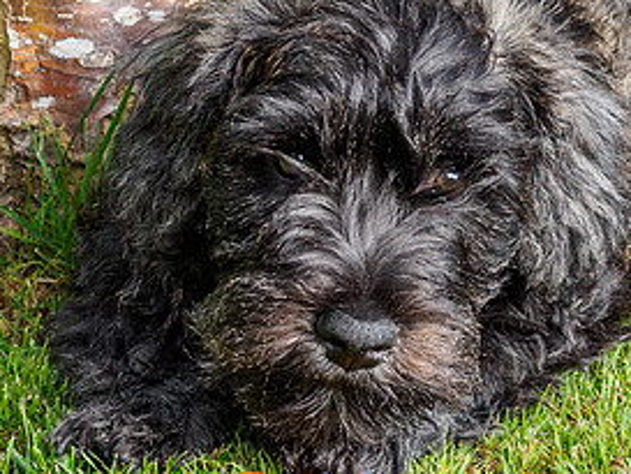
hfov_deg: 8.3
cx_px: 720
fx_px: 4286
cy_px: 78
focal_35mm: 235
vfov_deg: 6.3
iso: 200
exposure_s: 1/125
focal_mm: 40
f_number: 4.5
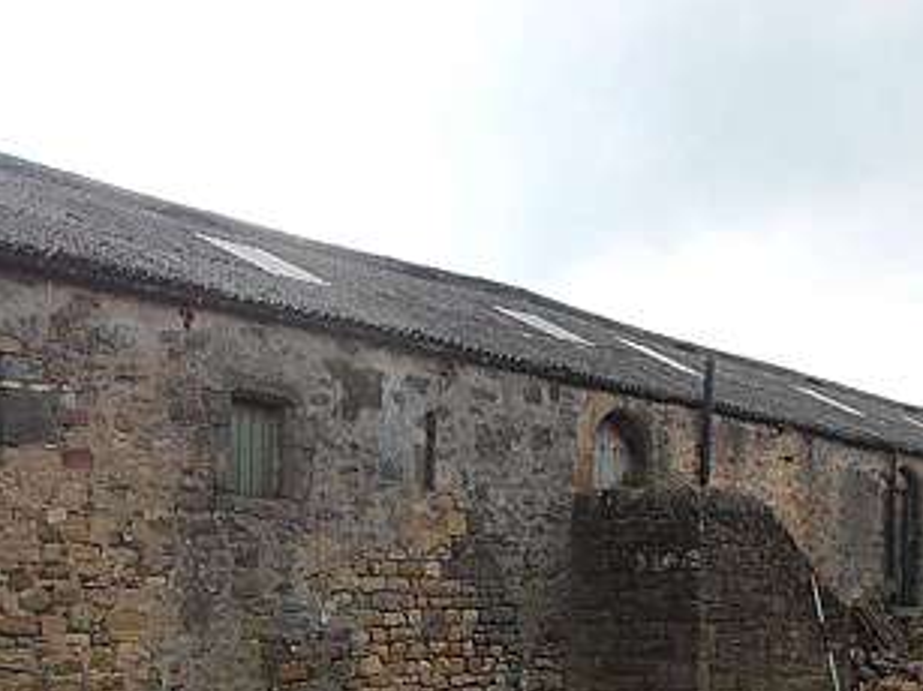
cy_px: 664
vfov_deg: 27.7
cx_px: 235
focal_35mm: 50
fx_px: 1333
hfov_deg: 37.3
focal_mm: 4.2
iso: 80
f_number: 3
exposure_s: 1/640
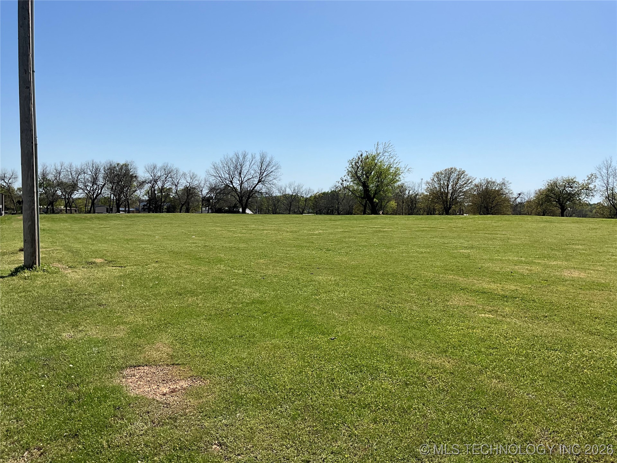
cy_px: 232
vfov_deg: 48.2
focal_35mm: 29
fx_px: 517
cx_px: 308
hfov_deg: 61.7
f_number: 1.8
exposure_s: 1/3125
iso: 25
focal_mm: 3
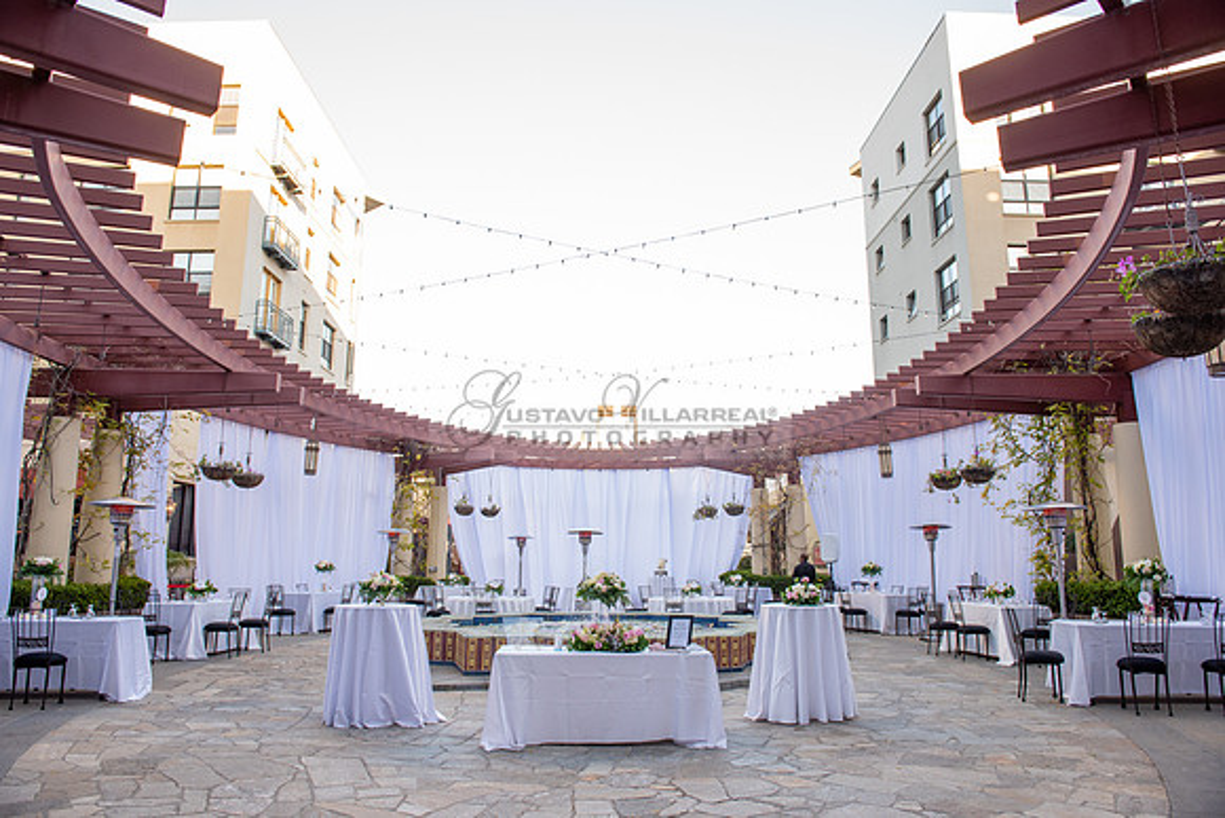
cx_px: 612
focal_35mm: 24
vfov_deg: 53.2
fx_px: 817
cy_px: 409
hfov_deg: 73.7
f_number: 5.6
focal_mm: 24
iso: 500
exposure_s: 1/160
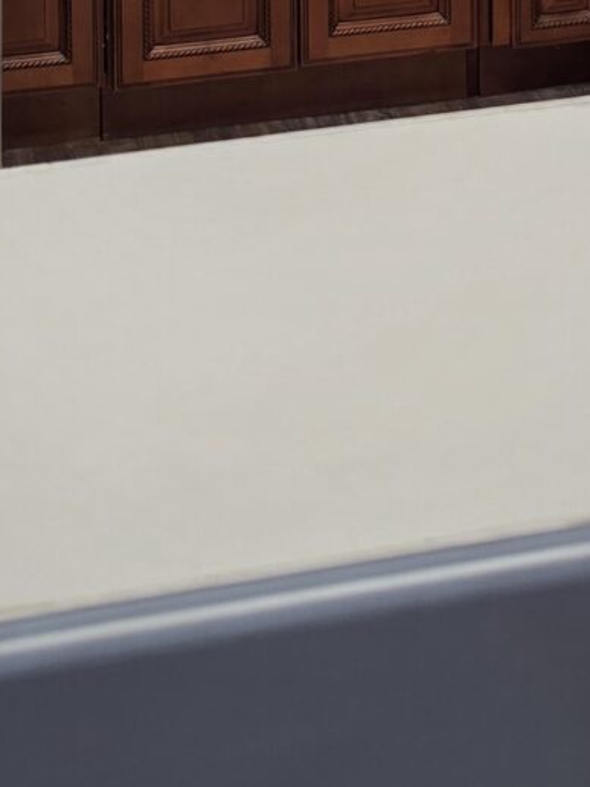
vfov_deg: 15.3
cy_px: -561
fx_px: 2591
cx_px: 425
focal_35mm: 114
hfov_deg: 13.0
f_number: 1.4
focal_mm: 6.5
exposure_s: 1/120
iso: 64
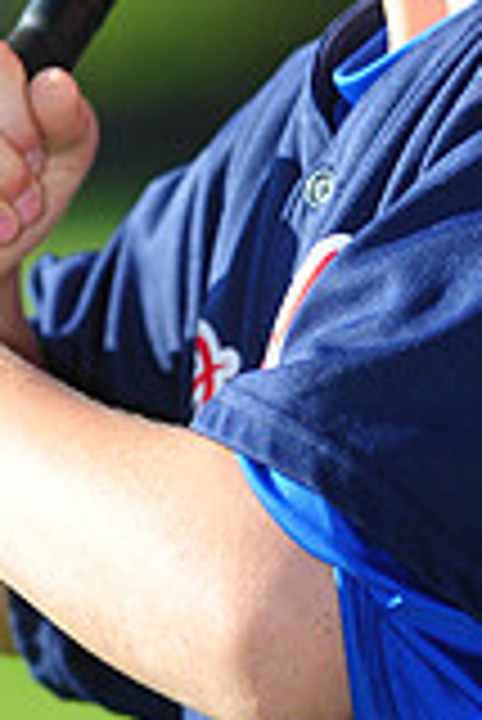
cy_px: -504
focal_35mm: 725
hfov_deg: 1.9
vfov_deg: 2.8
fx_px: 14528
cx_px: 171
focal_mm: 200
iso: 200
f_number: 4.5
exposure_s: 1/640
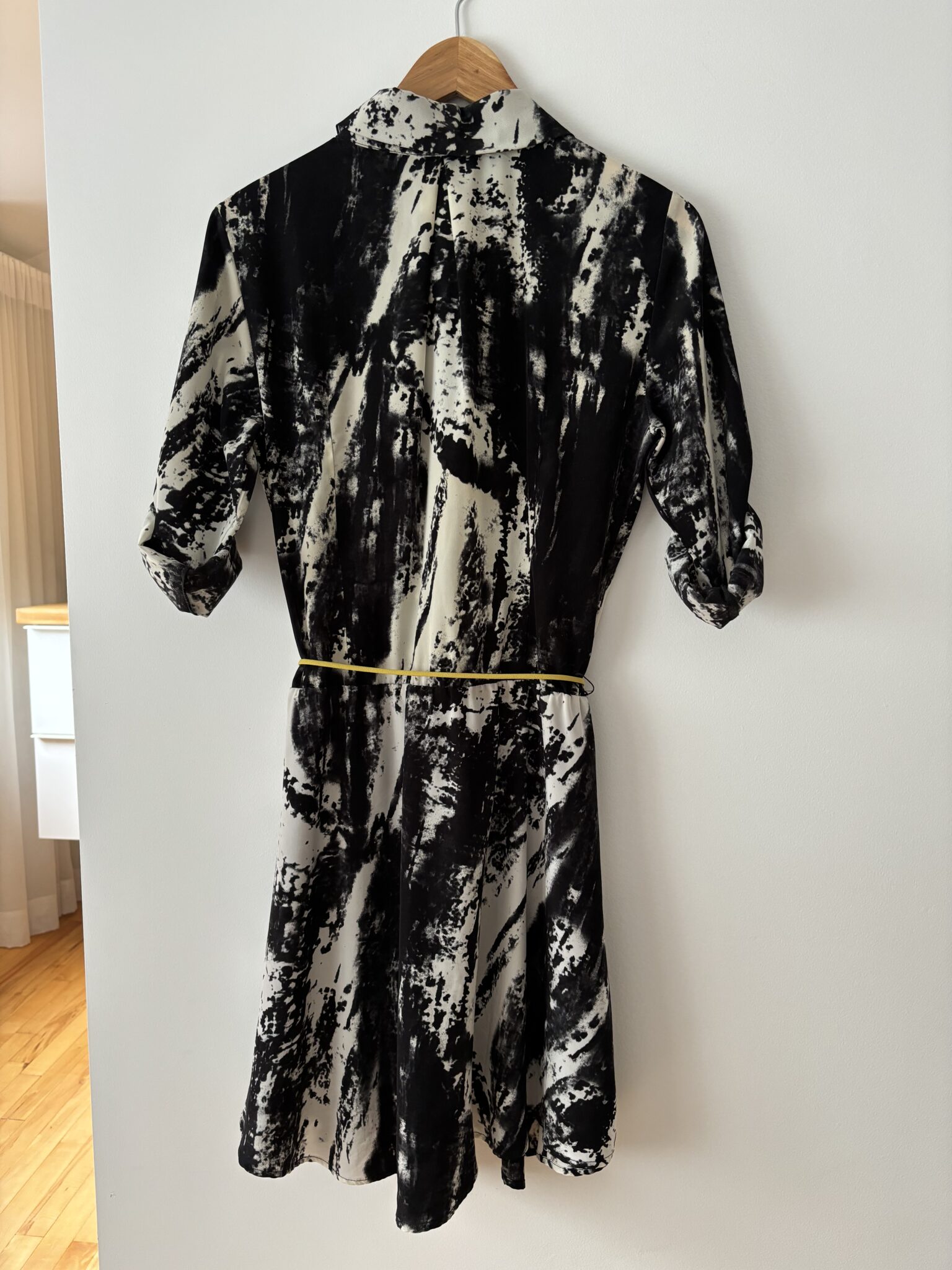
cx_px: 476
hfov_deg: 53.1
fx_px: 953
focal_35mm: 26
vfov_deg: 67.3
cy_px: 635
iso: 200
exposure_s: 1/60
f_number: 1.6
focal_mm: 5.96
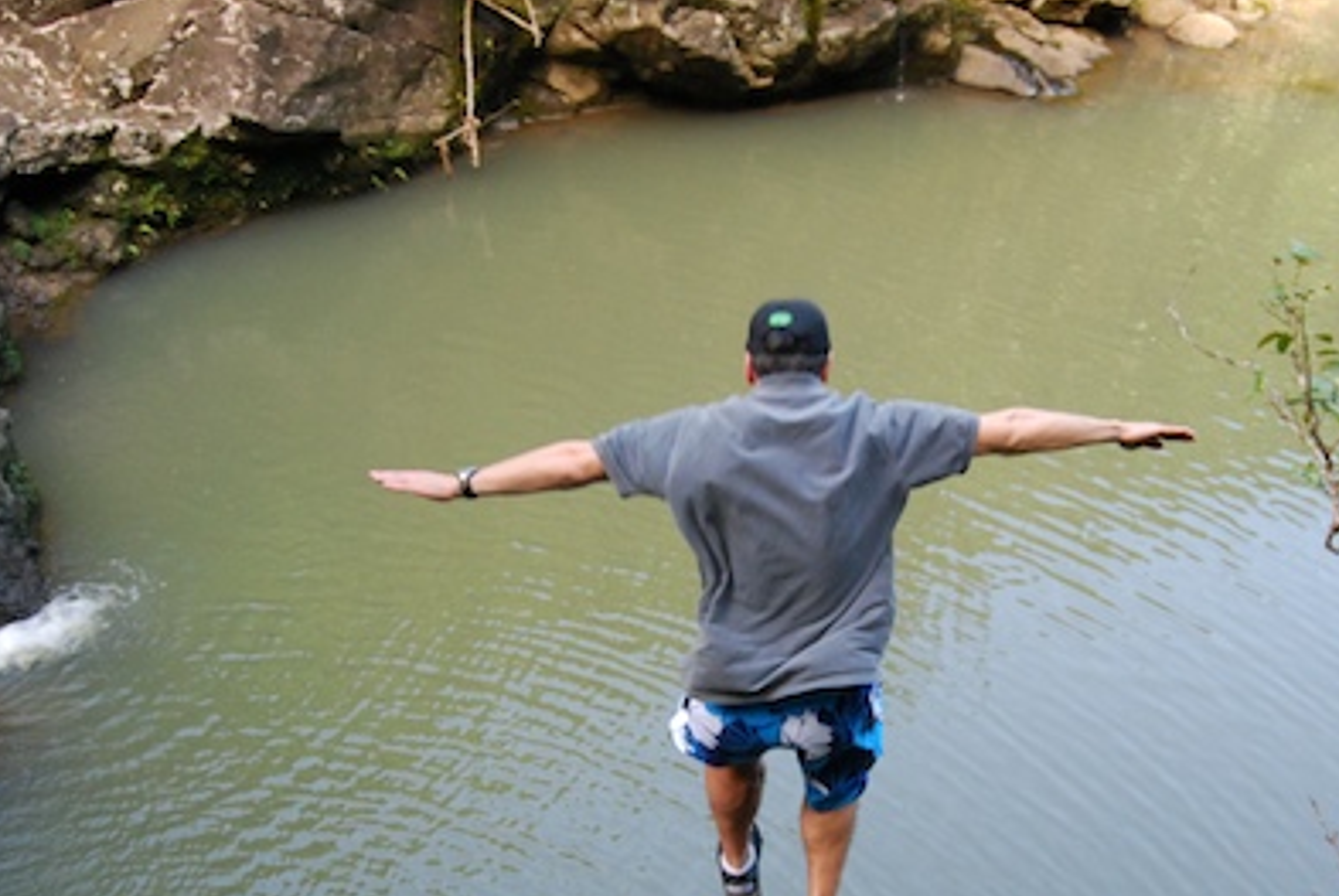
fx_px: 1638
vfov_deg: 30.2
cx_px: 794
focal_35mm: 44
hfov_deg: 44.3
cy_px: 647
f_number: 6.3
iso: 800
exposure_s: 1/160
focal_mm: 18
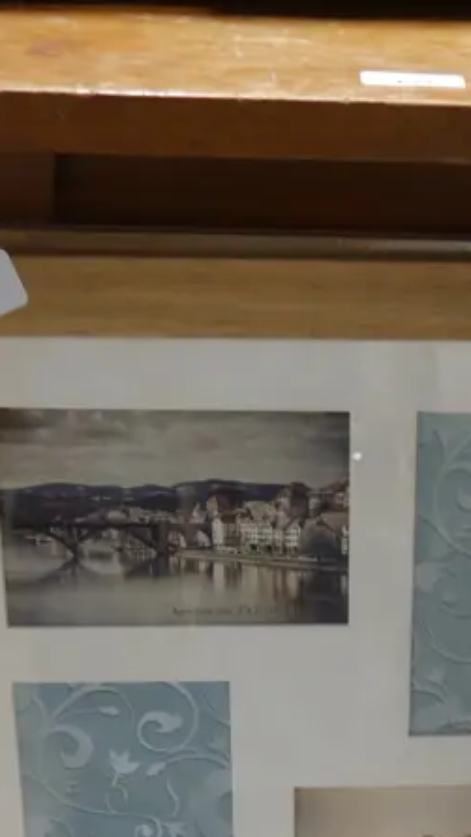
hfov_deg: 15.9
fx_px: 1665
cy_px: 884
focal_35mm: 75
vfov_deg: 26.4
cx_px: 441
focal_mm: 15
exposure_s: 1/60
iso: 500
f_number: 3.6
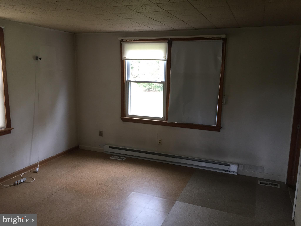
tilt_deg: -9.7
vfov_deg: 48.2
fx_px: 252
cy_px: 113
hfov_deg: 61.7
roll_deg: -1.2
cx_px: 150
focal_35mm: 29
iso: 40
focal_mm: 4.15
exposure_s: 1/30
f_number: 2.2
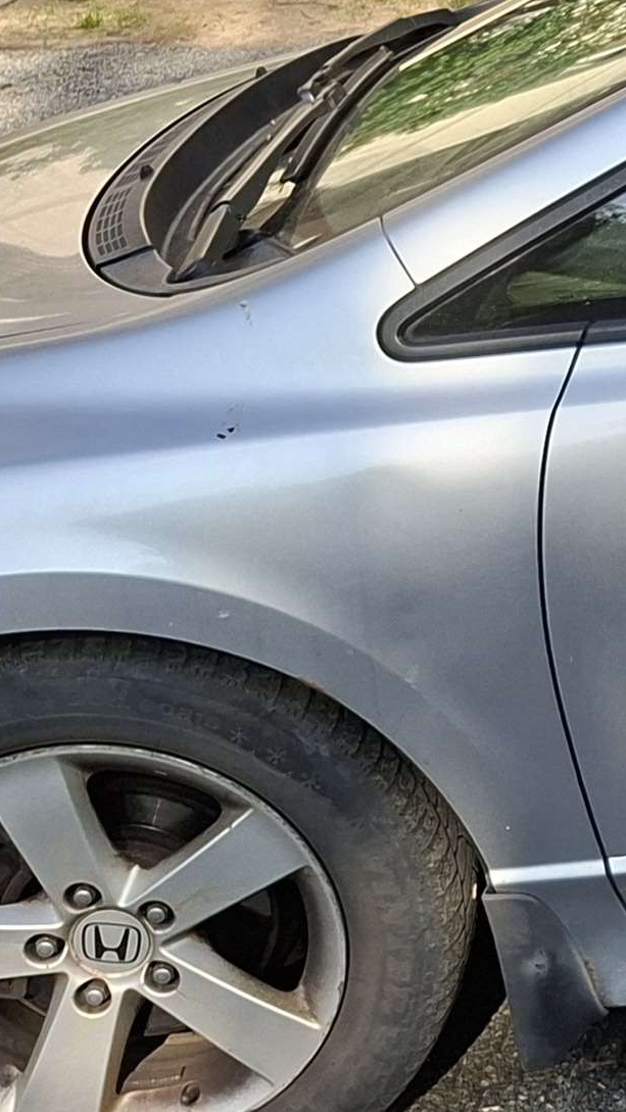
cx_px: 1444
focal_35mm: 92
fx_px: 2713
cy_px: 416
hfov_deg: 11.2
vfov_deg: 23.1
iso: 50
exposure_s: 1/1294
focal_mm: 5.54
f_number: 1.8
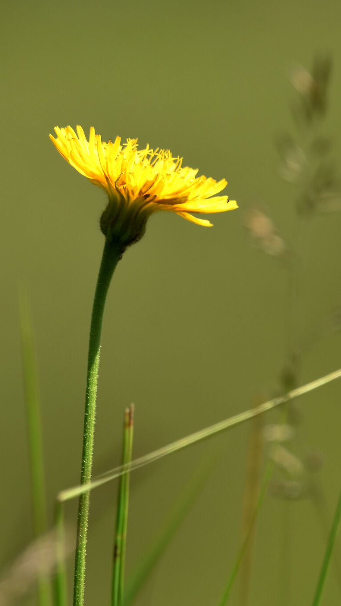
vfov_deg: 1.3
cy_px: 275
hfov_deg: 0.7
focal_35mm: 1649
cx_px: 94
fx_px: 26500
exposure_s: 1/200
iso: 100
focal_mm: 600
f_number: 8
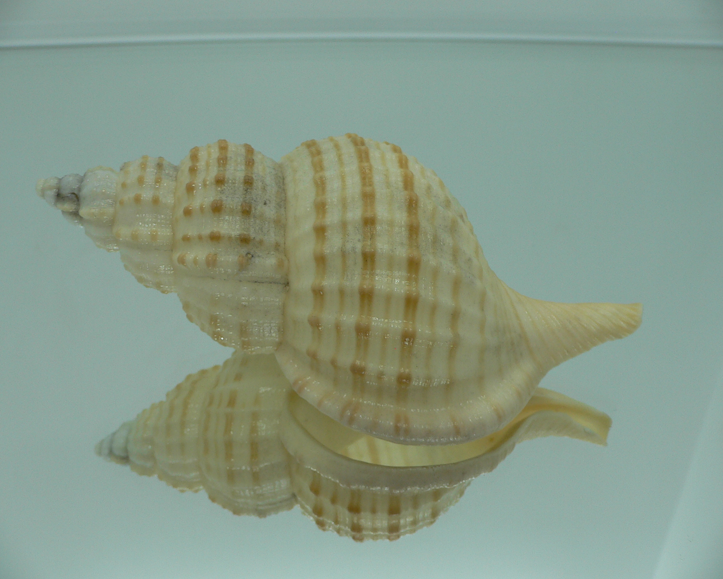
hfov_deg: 49.1
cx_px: 352
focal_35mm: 37
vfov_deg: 40.1
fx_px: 792
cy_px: 291
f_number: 2.8
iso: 80
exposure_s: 1/60
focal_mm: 4.6
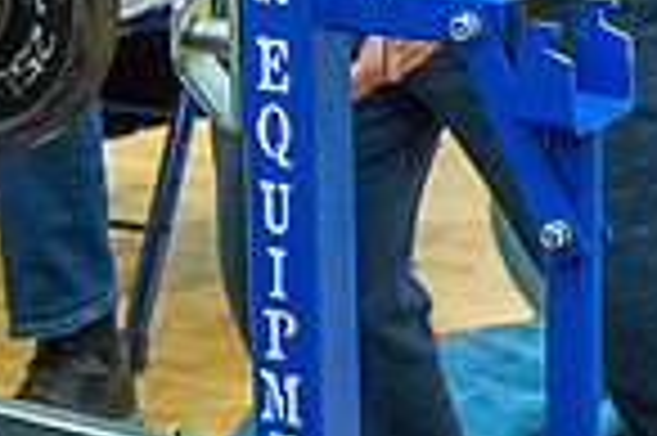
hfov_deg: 7.2
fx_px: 5086
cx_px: -567
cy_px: 335
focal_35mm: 279
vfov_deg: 4.9
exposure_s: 1/400
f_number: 5
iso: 6400
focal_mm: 70
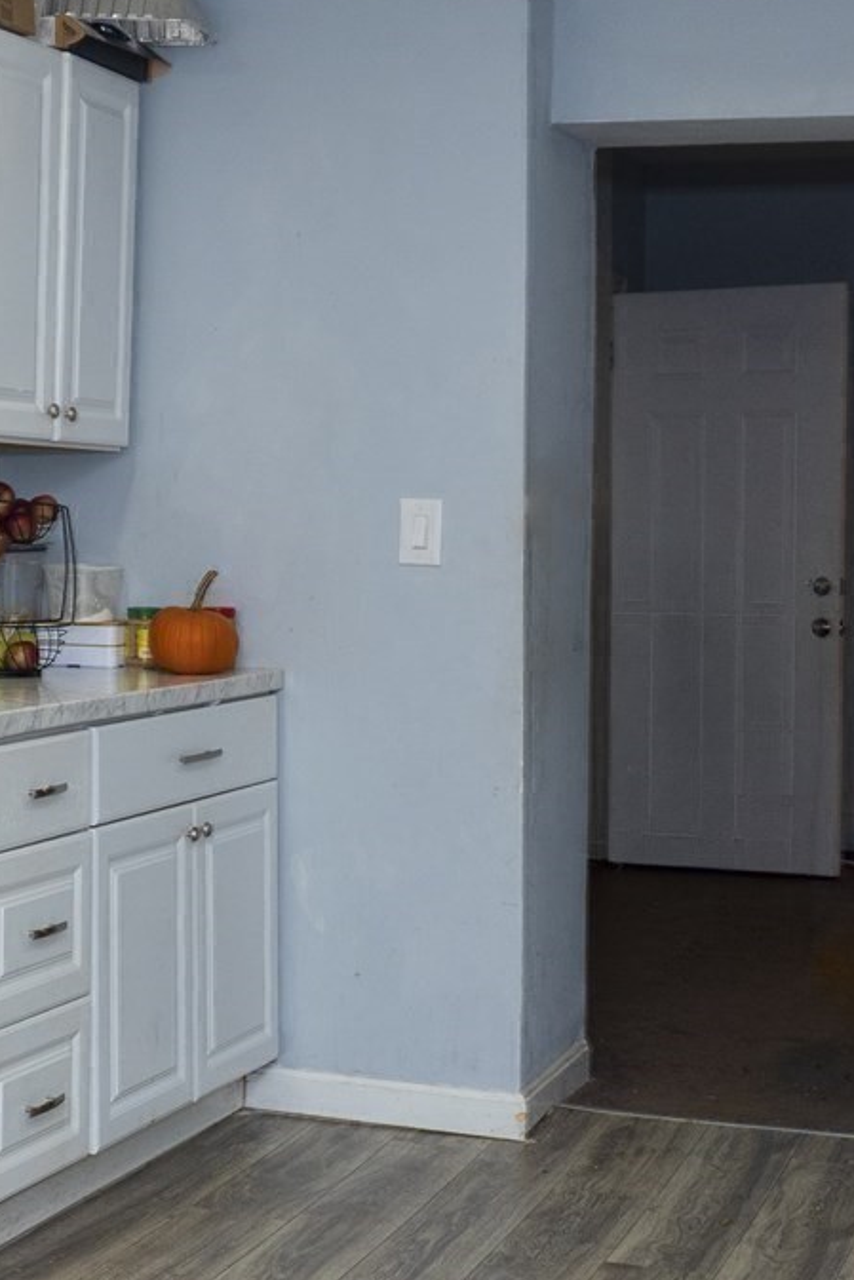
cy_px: 874
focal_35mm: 73
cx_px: 80
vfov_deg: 27.5
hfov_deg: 18.4
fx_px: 2596
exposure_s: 1/125
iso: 400
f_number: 3.5
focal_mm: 16
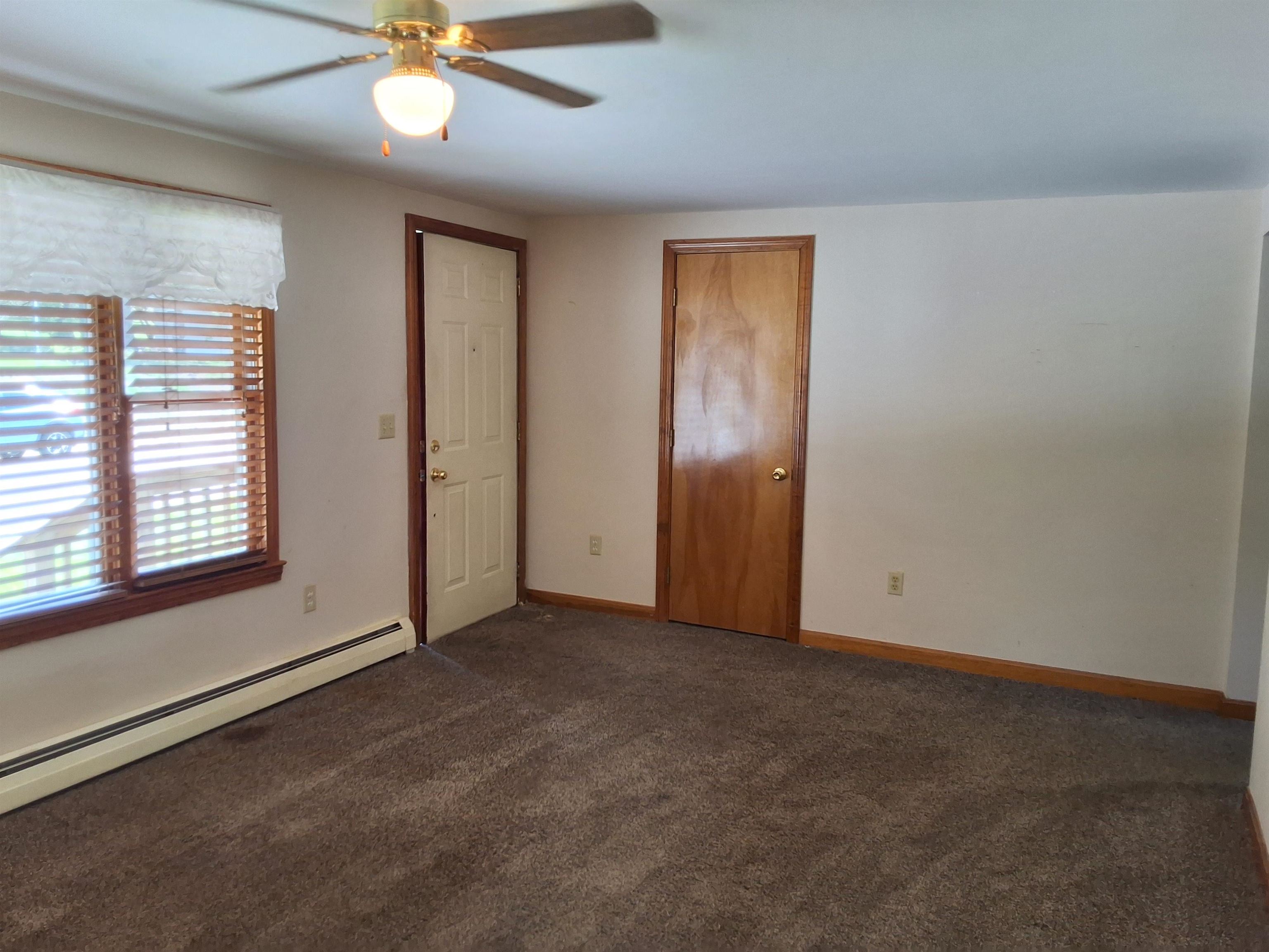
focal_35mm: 28
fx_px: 1026
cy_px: 476
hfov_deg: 63.4
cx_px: 634
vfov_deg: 49.7
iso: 64
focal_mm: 2.91
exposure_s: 1/40
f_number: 1.9
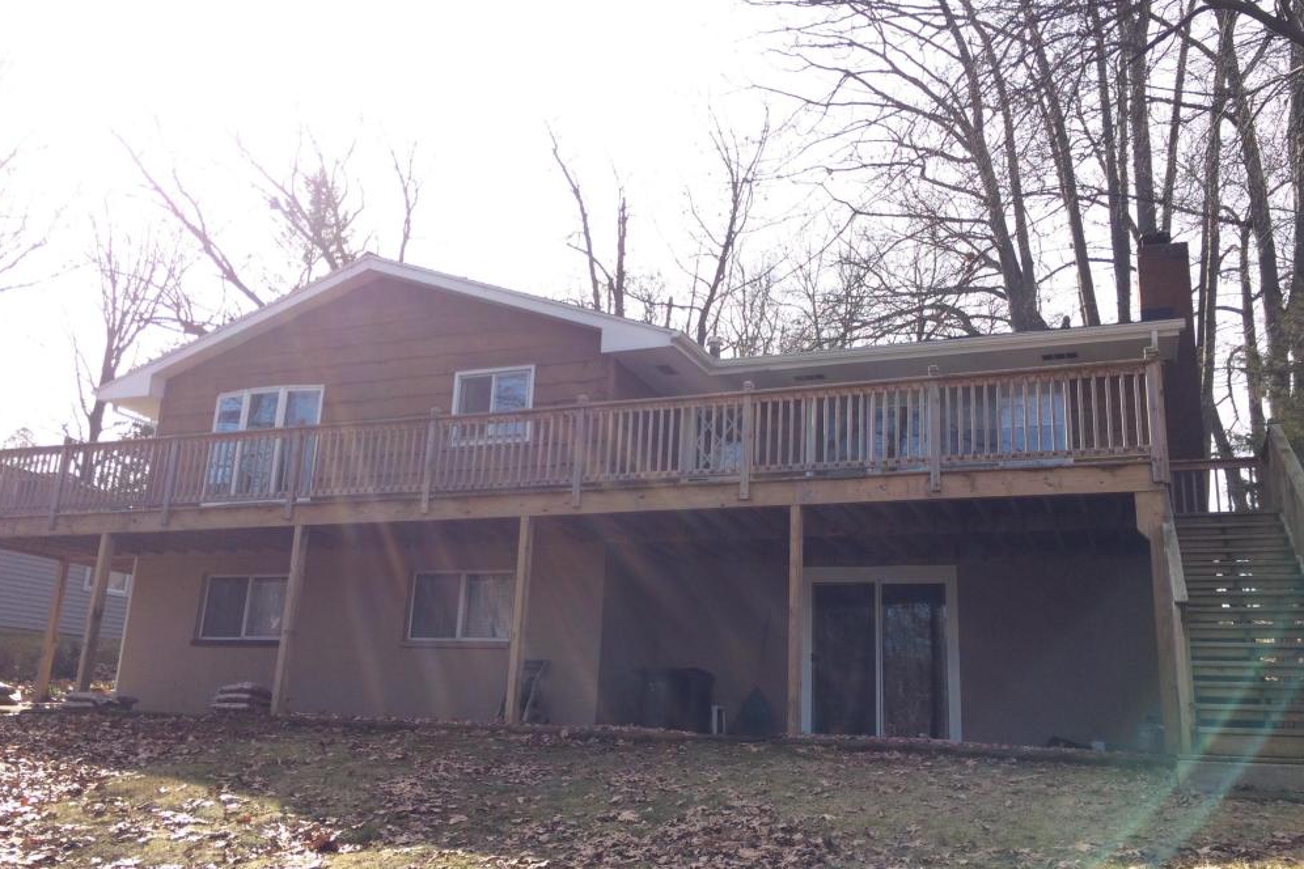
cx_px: 656
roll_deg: -1.6
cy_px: 450
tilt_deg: +12.8
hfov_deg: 60.3
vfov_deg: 42.3
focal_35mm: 31
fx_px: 1123
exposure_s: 1/720
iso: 32
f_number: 2.2
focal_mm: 4.15
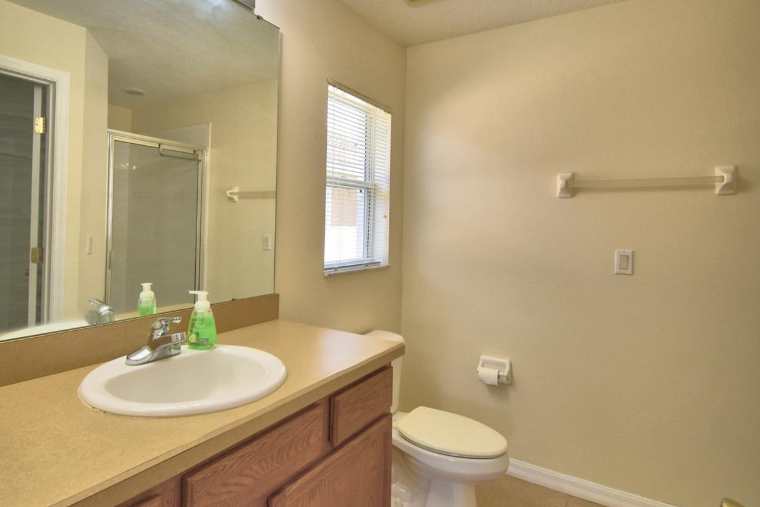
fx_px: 422
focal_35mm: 20
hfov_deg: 83.7
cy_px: 220
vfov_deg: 61.7
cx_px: 343
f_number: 4.5
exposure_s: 1/200
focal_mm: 10
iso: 200
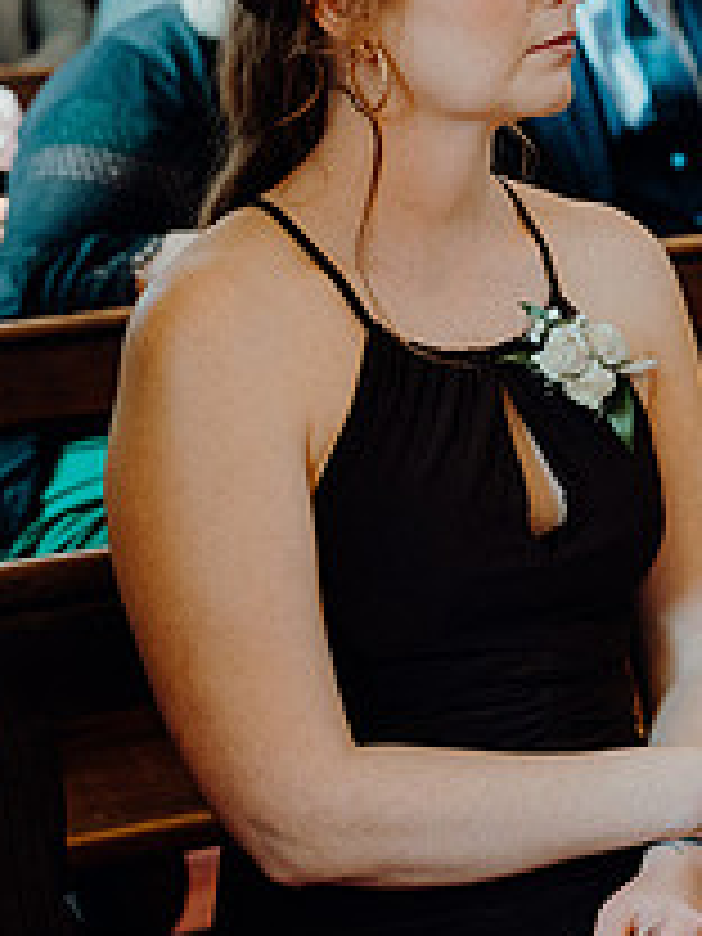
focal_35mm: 121
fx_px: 3272
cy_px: 430
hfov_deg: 12.2
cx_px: 639
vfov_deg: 16.3
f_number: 3.2
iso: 2500
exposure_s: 1/200
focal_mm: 45
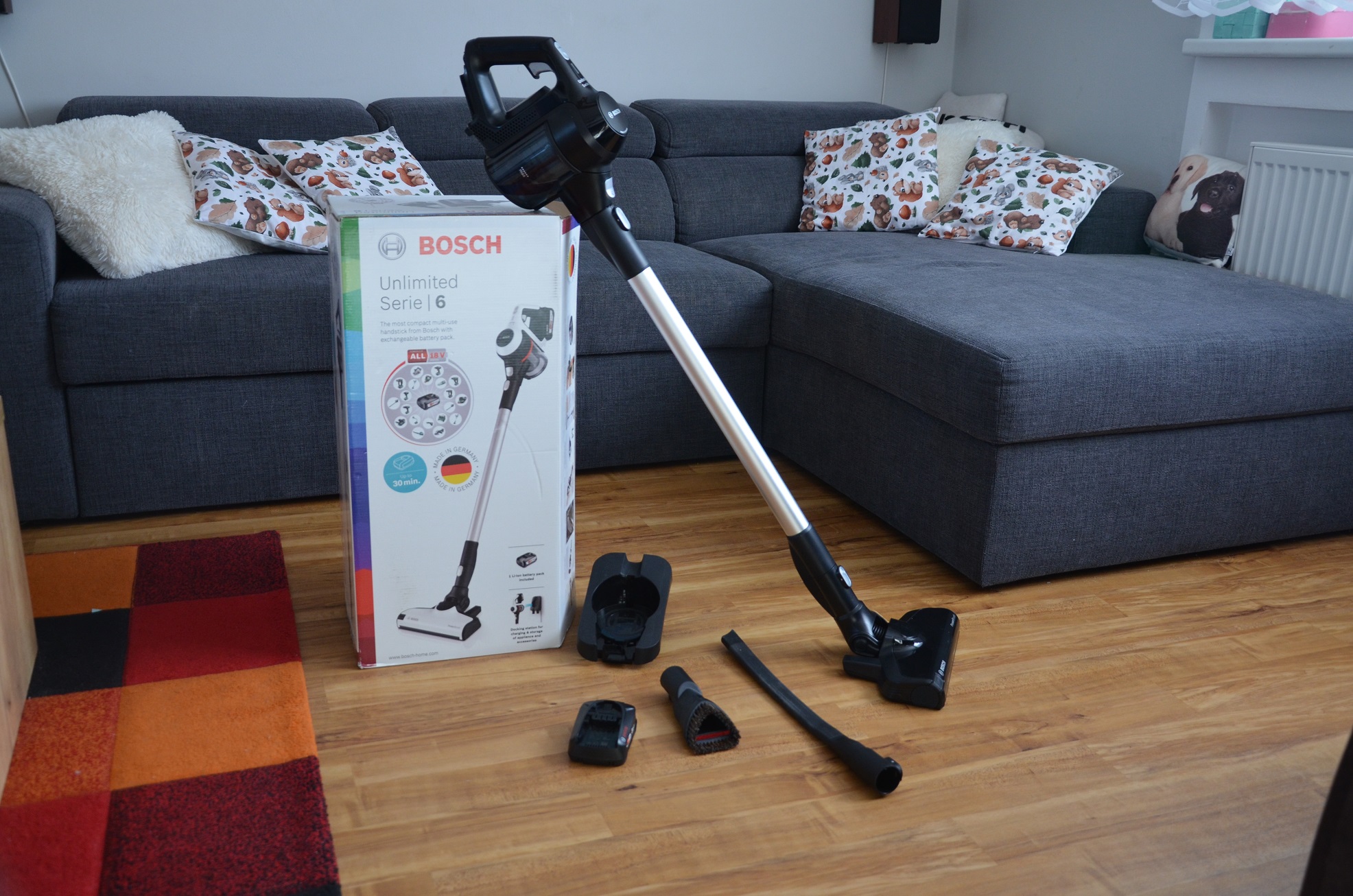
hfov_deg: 57.3
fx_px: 1238
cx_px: 676
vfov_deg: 39.8
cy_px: 448
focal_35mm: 33
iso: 560
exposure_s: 1/60
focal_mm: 22
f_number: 4
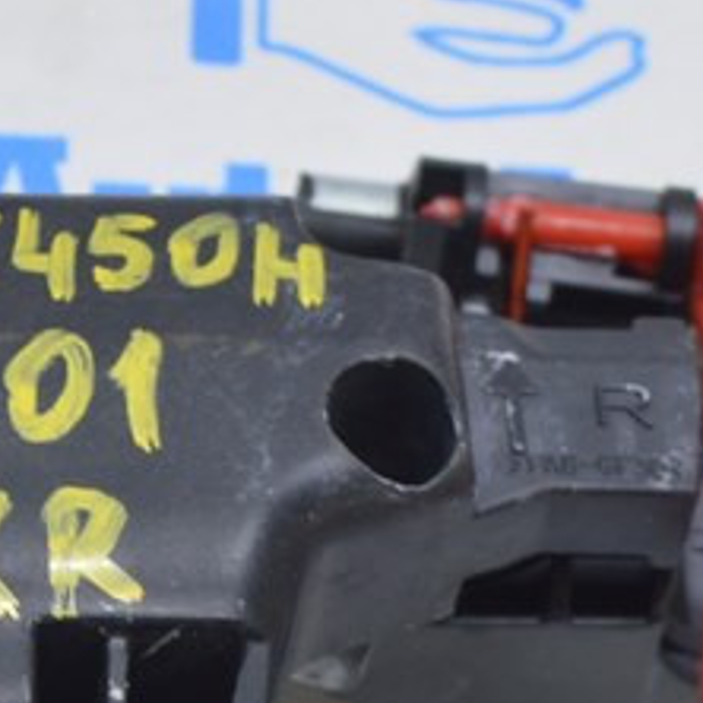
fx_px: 3652
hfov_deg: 10.8
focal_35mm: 159
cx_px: -158
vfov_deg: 11.0
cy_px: 461
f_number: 5.6
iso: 400
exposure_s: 1/20
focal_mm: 27
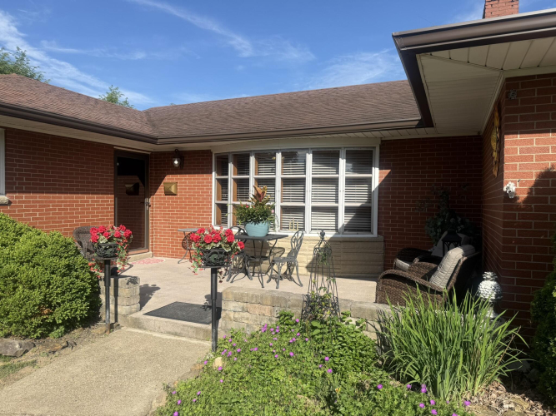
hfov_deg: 71.6
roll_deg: -0.4
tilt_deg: -0.3
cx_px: 278
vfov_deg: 56.8
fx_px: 385
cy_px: 208
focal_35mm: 24
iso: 80
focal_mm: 6.76
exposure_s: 1/3584
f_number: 1.78
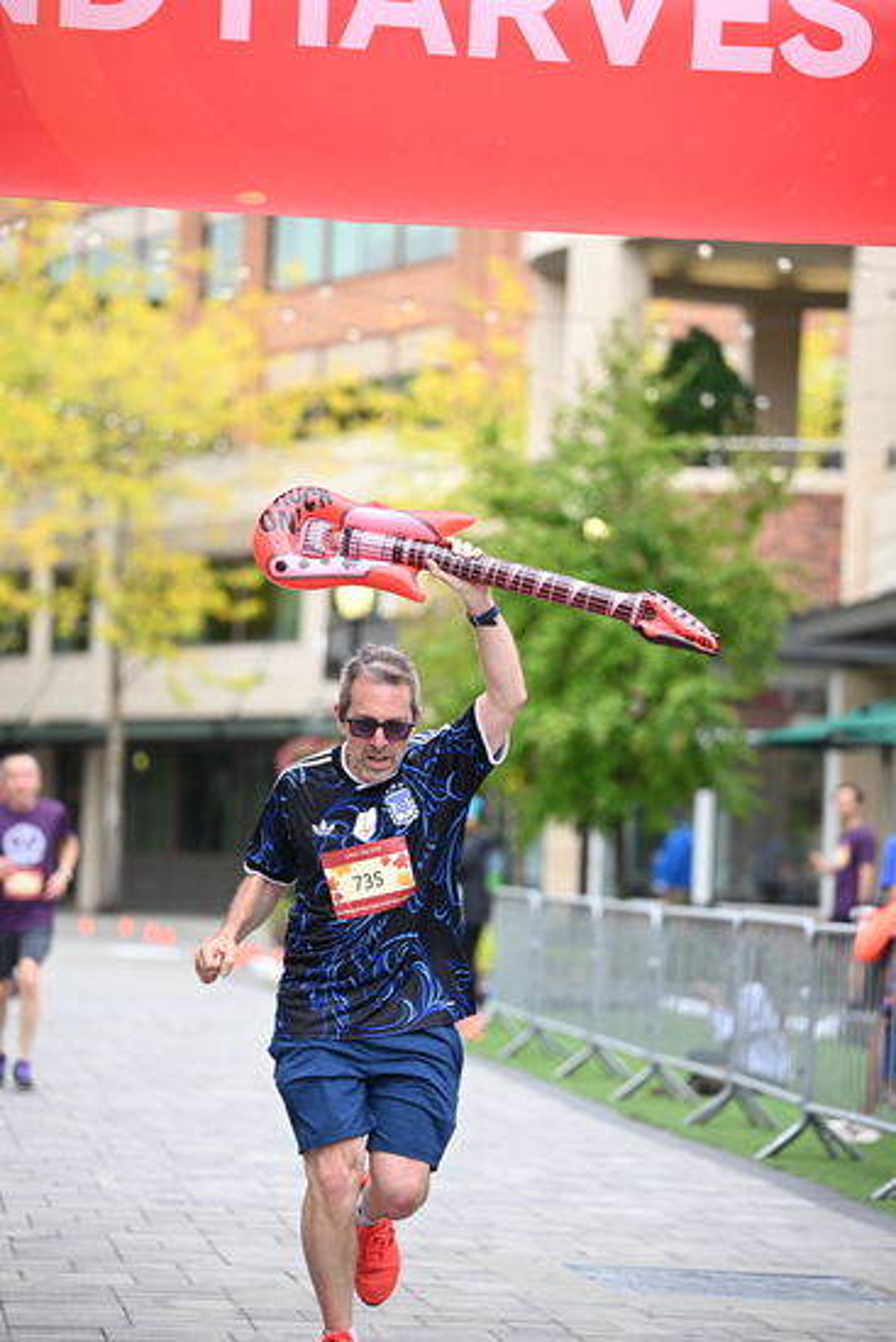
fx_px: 4477
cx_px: 448
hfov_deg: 11.4
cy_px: 671
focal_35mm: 120
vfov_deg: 17.1
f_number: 2.8
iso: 640
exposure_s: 1/1600
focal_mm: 120
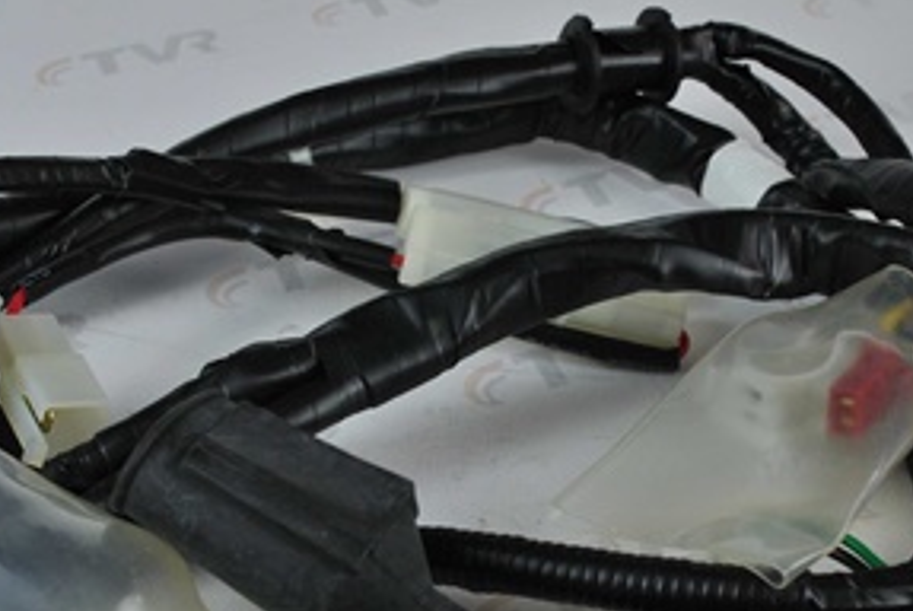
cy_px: 452
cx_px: 447
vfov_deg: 18.1
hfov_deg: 27.0
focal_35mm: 75
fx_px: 1904
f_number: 6.3
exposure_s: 1/40
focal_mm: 24
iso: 200
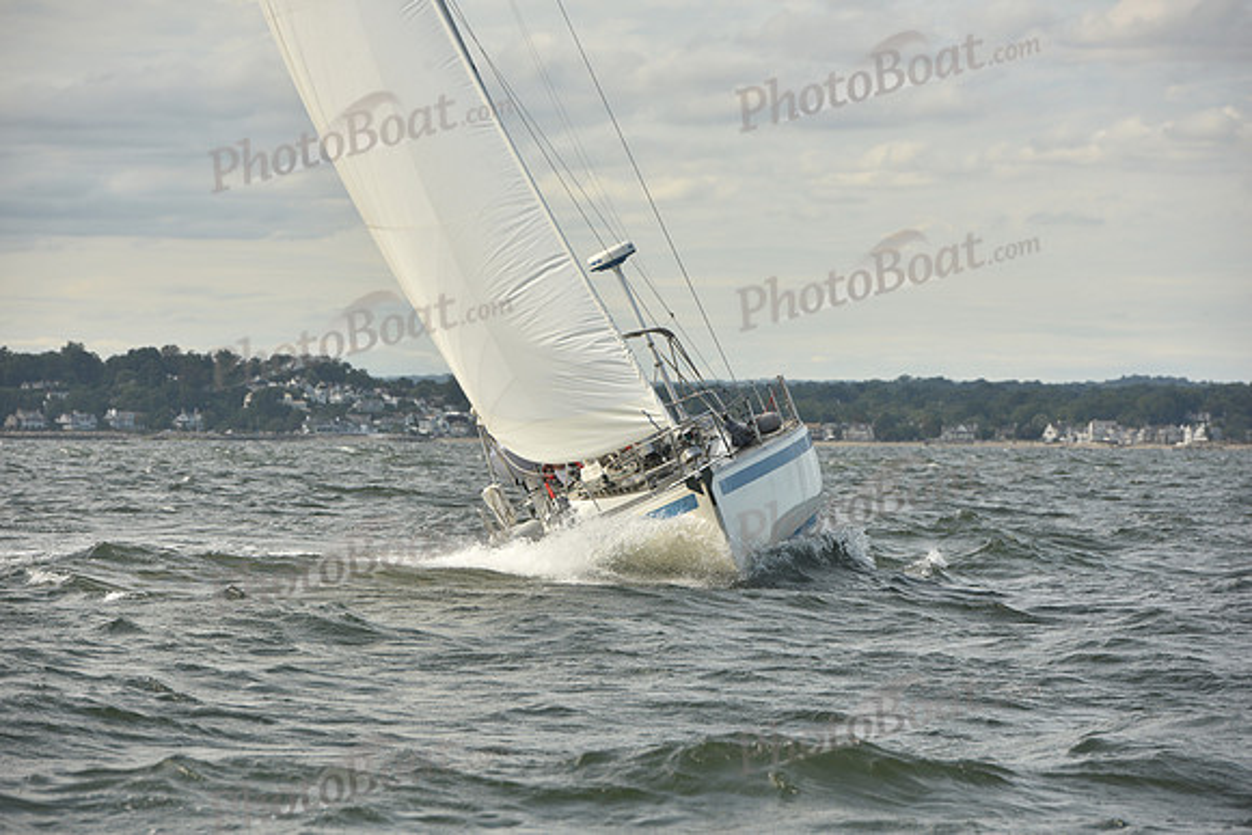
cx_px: 626
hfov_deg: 10.3
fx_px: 6957
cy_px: 418
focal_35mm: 200
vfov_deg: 6.9
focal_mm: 200
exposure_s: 1/800
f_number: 8
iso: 250
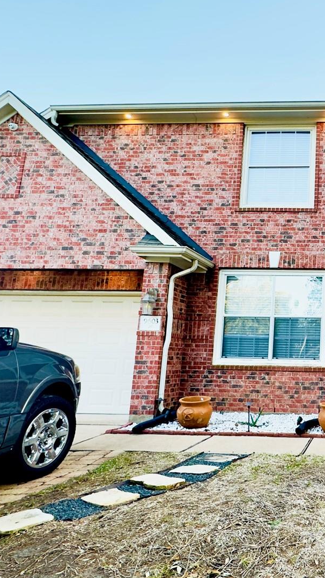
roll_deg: -1.5
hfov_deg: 34.8
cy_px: 277
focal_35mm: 29
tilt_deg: +10.8
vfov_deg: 66.0
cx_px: 353
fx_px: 444
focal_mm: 2.22
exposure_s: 1/99
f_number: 2.2
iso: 50
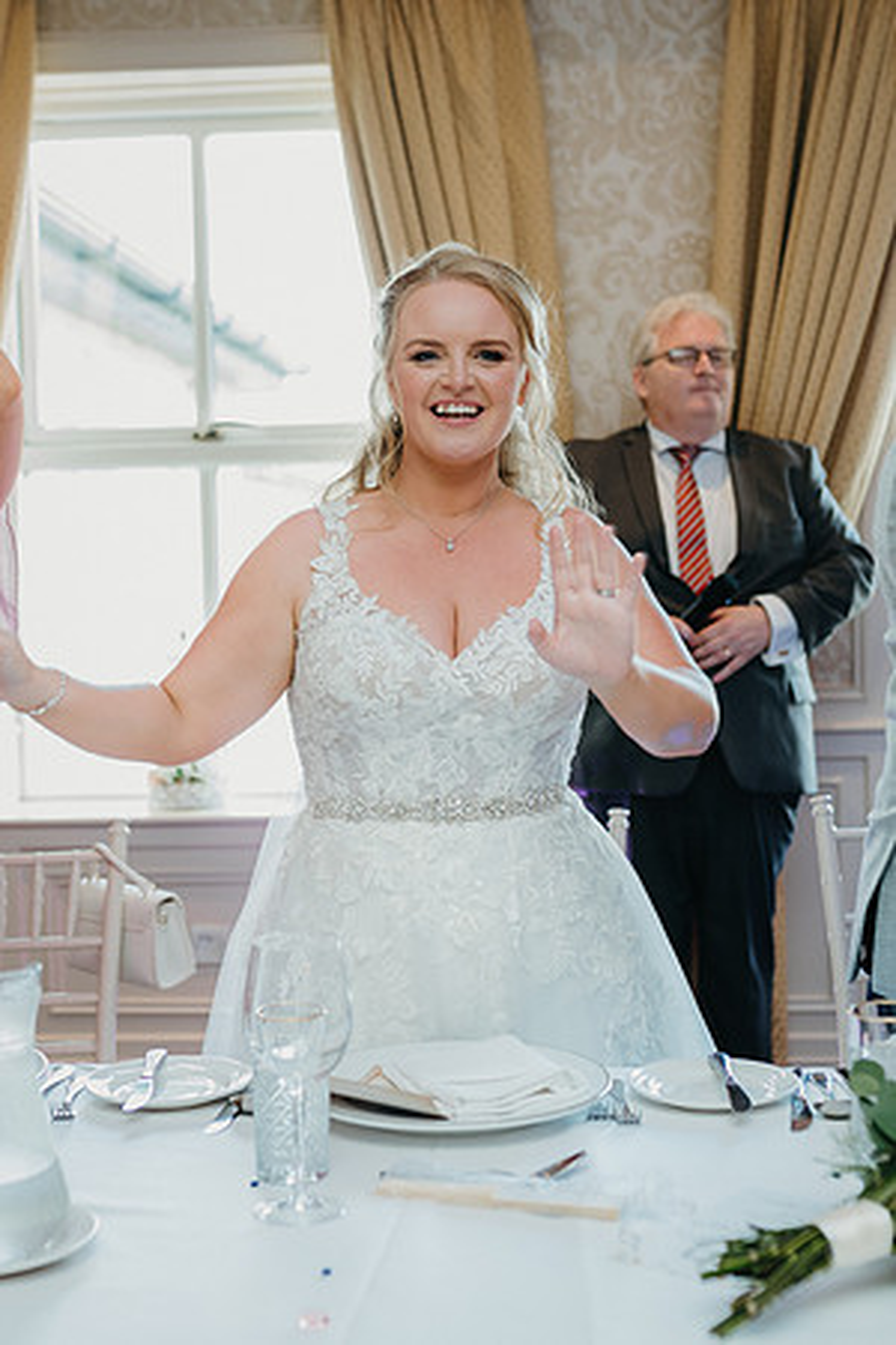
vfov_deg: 37.9
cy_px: 672
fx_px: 1960
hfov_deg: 25.8
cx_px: 448
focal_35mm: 53
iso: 1250
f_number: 2.2
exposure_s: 1/160
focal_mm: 35
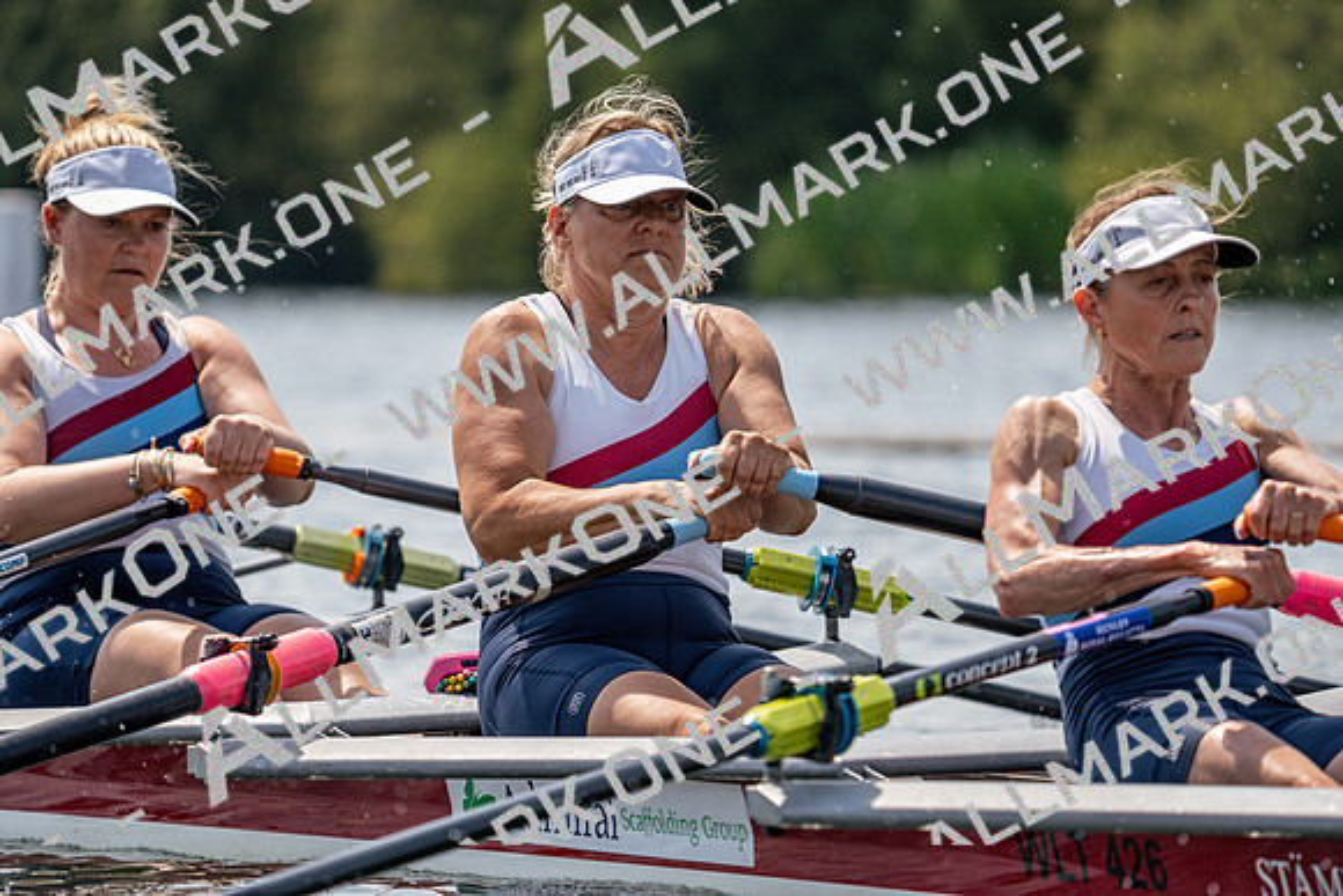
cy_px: 448
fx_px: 11530
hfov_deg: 6.7
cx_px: 672
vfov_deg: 4.5
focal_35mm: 309
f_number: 6.3
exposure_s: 1/1600
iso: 200
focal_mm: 309
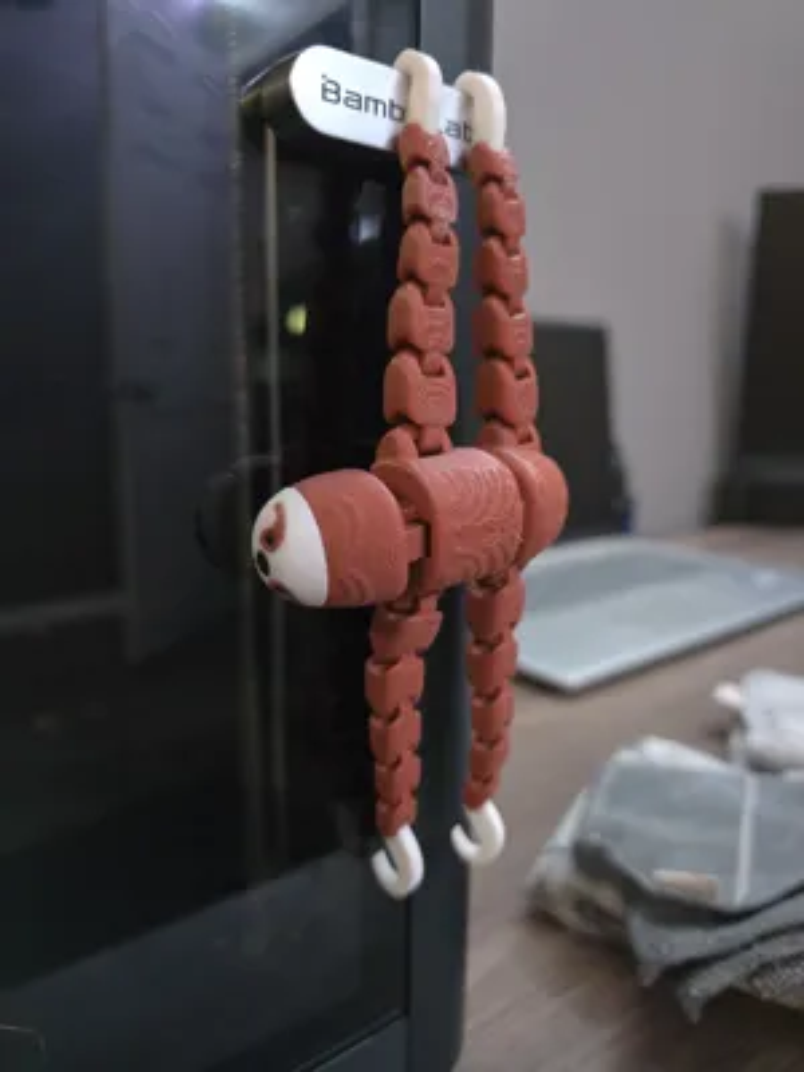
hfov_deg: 58.9
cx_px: 402
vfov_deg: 73.9
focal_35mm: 23
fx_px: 712
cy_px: 536
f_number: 1.7
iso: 1600
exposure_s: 1/15
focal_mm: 6.3
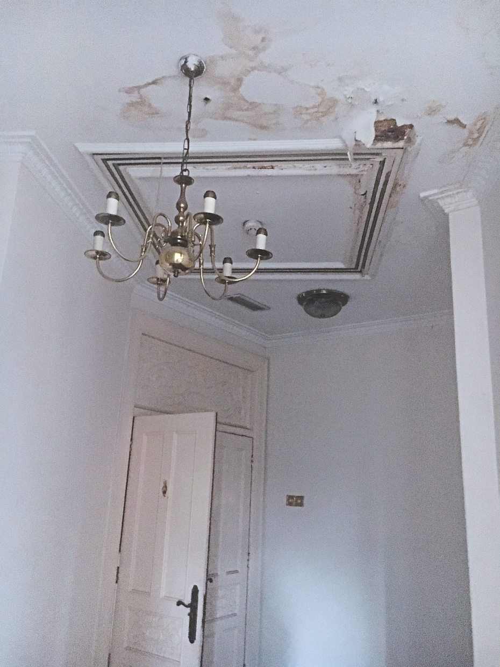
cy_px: 334
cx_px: 250
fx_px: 559
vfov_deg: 61.7
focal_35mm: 29
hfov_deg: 48.2
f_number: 2.2
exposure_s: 1/17
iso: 800
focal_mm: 4.2
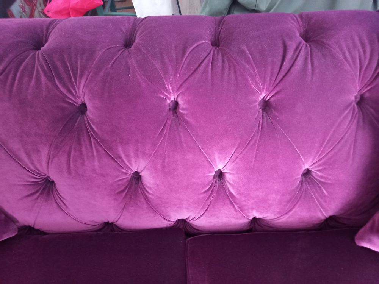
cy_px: 142
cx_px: 190
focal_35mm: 25
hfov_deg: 69.4
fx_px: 274
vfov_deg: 54.9
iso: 1000
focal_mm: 4.6
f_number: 2
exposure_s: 1/16.7
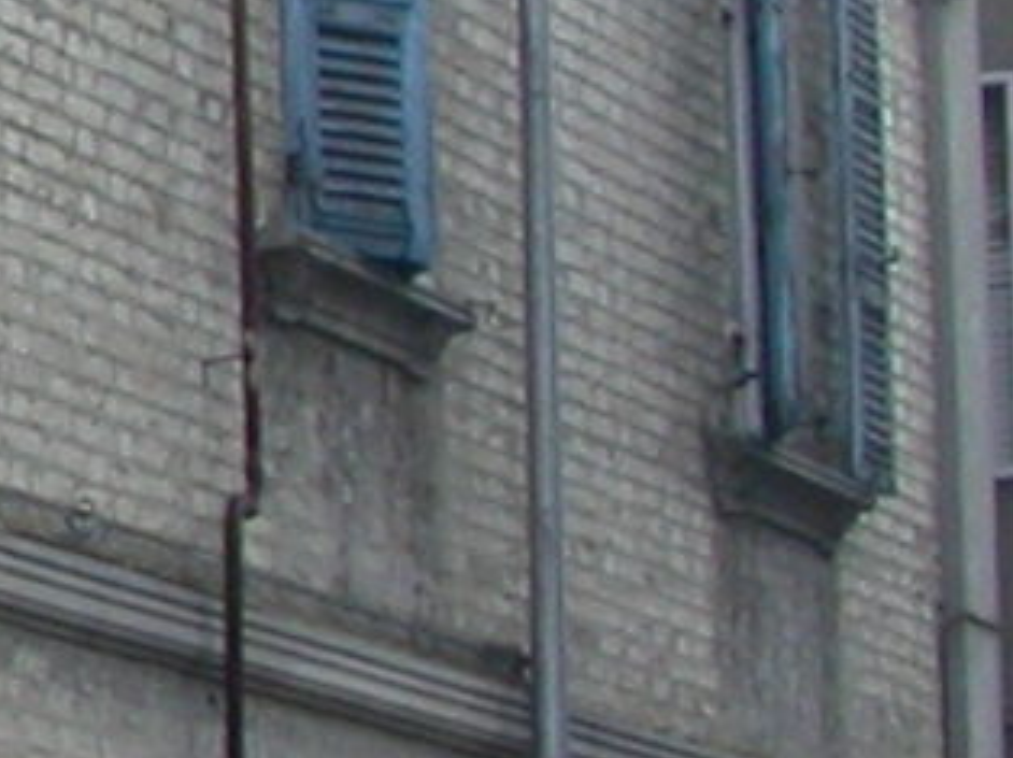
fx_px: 8041
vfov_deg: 5.3
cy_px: -490
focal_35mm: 275
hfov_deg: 6.5
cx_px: -2232
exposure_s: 1/82.8
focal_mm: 7.85
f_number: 3.7
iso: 100
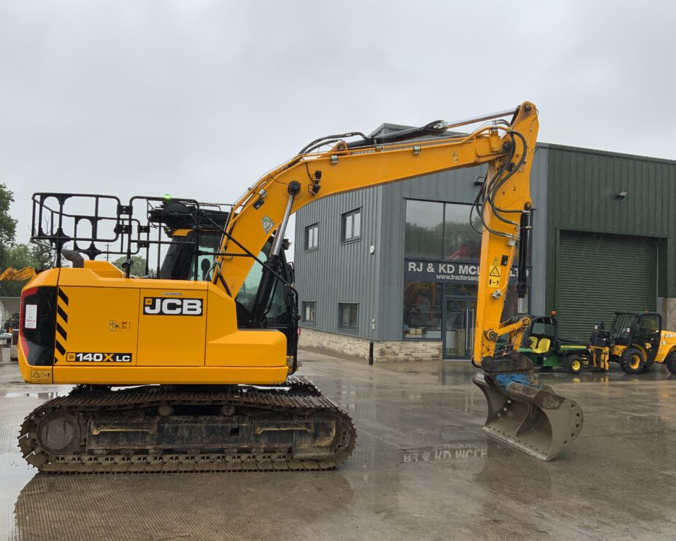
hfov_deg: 57.1
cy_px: 273
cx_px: 315
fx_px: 620
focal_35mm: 31
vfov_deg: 47.1
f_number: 1.8
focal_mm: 3
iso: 16
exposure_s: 1/331
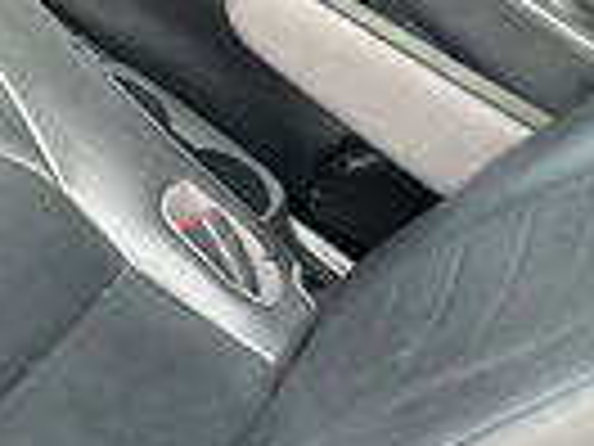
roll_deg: -35.1
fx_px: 1459
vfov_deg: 17.2
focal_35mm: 85
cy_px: 95
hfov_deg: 23.0
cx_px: 284
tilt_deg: -27.3
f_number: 1.8
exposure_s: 1/60
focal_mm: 3
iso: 100
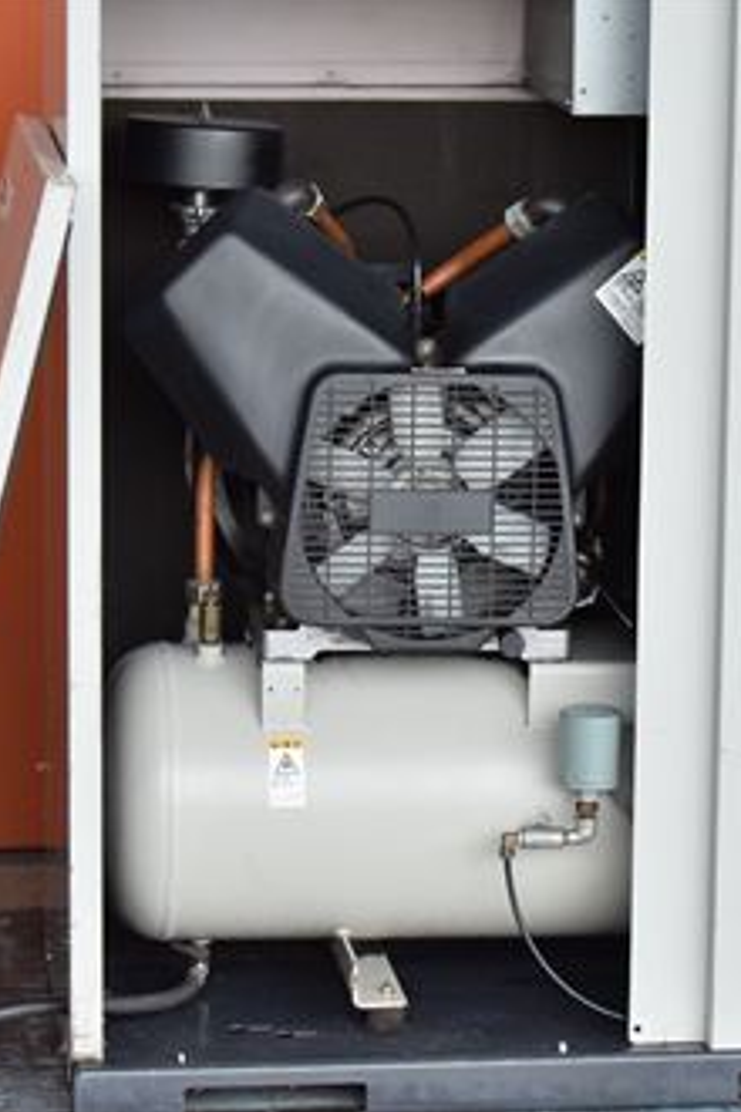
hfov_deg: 9.7
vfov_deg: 14.6
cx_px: 431
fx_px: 4353
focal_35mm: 141
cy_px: 553
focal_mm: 62
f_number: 6.3
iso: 1250
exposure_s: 1/320
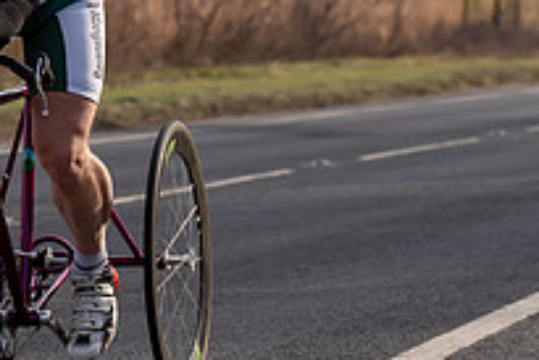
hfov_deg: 7.5
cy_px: -25
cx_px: -4
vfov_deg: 5.0
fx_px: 4120
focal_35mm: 275
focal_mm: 70
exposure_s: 1/800
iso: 100
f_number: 4
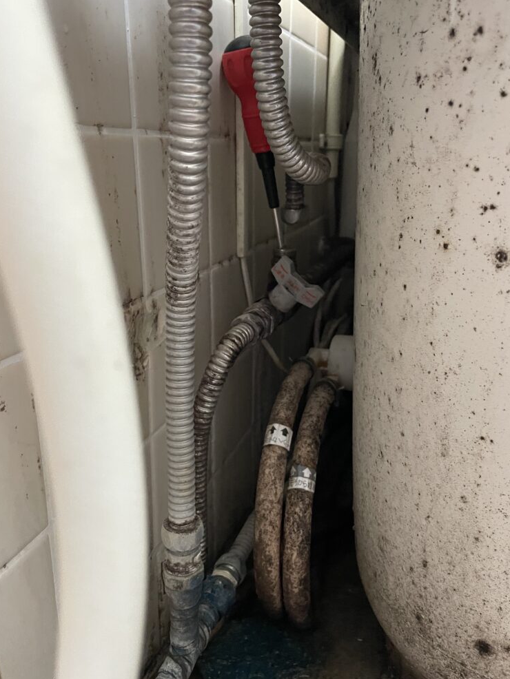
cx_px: 261
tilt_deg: -17.3
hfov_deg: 51.4
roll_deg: +0.5
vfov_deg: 65.3
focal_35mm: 27
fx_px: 530
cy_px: 329
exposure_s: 1/40
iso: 500
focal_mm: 4.2
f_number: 1.6
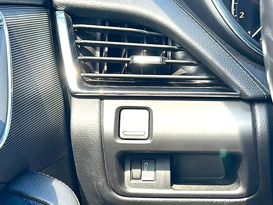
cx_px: 148
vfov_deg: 30.2
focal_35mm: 48
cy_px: 108
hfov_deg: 39.6
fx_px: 378
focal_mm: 6.86
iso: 64
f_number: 1.78
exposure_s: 1/183
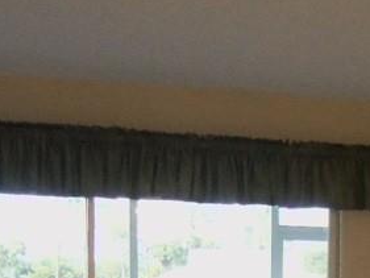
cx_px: 395
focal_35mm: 102
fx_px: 1091
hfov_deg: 18.6
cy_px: 456
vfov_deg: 13.4
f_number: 3.9
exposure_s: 1/30
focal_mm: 5.1
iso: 250
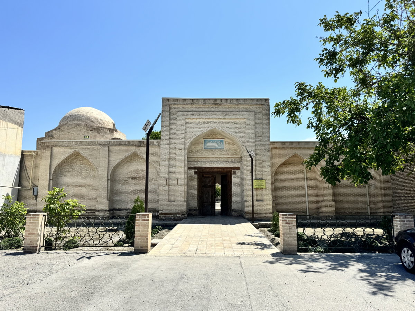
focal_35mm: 24
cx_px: 208
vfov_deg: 56.8
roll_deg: +0.1
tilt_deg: +8.0
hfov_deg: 71.6
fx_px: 288
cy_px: 156
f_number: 1.78
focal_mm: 6.76
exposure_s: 1/6410
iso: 80
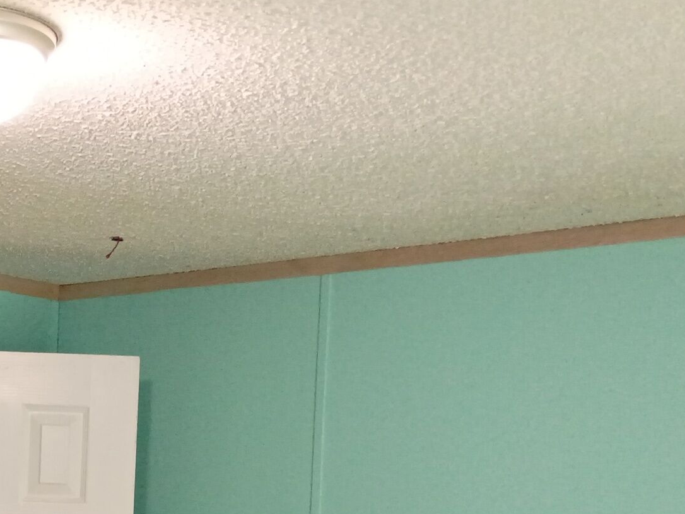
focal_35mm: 82
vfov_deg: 16.9
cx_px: 28
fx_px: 1623
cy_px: 683
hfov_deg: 23.0
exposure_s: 1/60
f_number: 1.8
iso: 790
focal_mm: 4.27
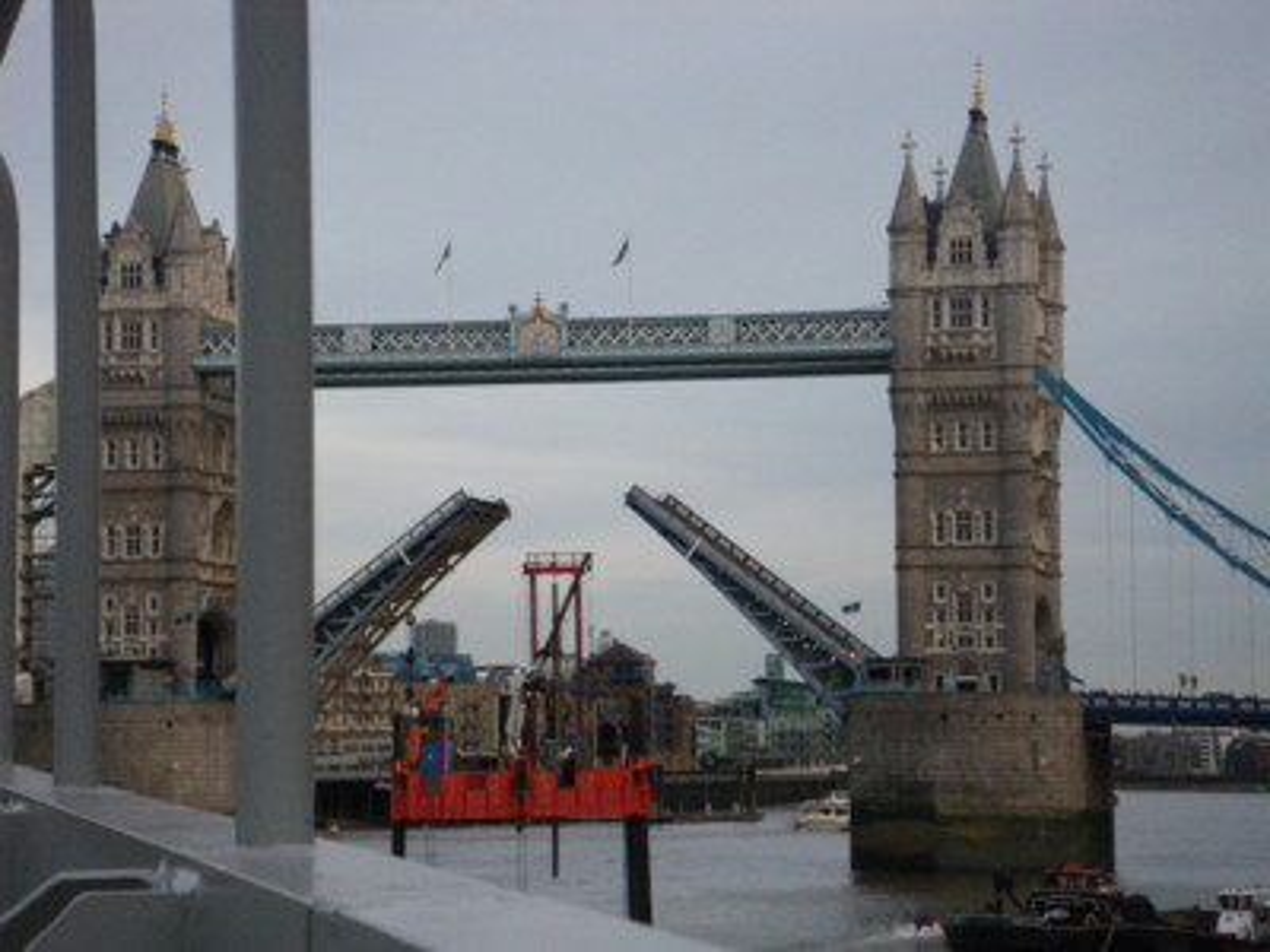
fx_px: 4219
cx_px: 635
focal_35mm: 115
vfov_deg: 12.9
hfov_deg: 17.1
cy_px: 476
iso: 640
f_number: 5.2
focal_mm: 20.6
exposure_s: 1/160
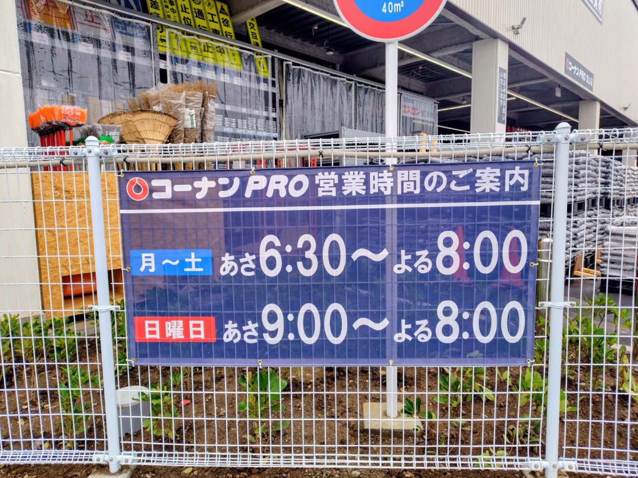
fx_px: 424
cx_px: 319
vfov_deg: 58.9
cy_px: 239
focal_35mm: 23
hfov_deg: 73.9
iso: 50
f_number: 1.9
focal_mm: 5.6
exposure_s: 1/1017
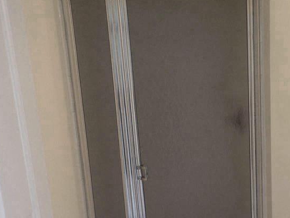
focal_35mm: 45
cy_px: 167
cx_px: 267
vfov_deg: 31.6
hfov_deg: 38.8
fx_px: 377
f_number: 3
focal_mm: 4.3
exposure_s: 1/34
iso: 153
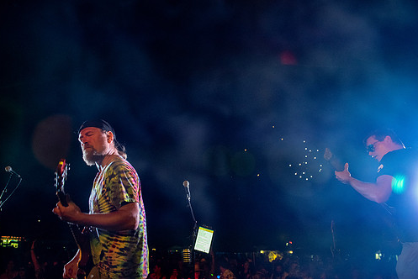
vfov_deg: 46.4
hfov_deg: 65.2
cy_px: 156
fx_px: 325
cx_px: 184
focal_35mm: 28
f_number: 4
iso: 3200
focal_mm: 24
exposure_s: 1/160
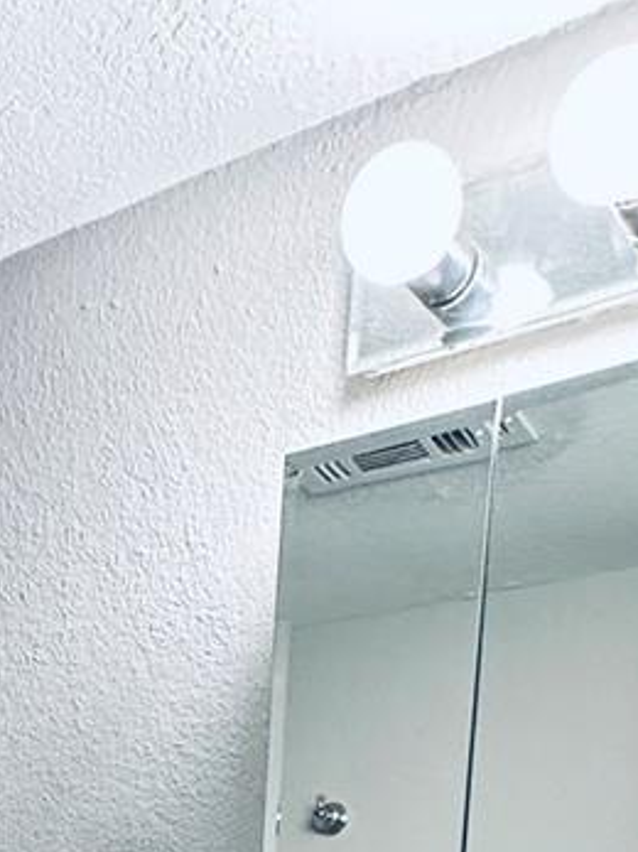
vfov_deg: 23.4
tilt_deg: -10.1
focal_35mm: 62
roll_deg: -0.8
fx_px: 1525
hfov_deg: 21.9
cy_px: 1350
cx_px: -120
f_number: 2.2
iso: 250
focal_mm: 2.22
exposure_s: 1/120
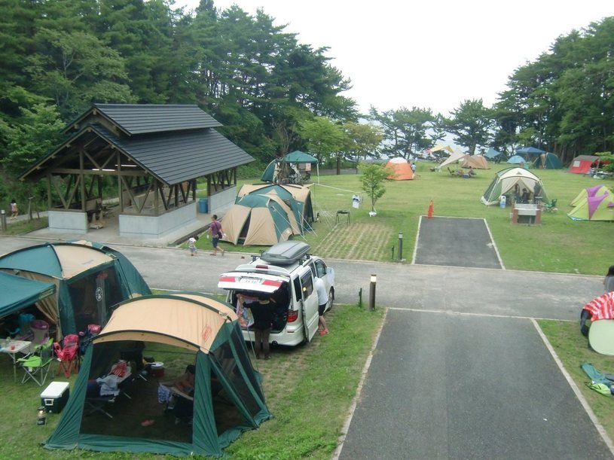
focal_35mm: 34
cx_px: 307
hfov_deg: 54.0
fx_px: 603
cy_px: 230
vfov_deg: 41.8
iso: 250
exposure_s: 1/60
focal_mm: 6.1
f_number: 3.6
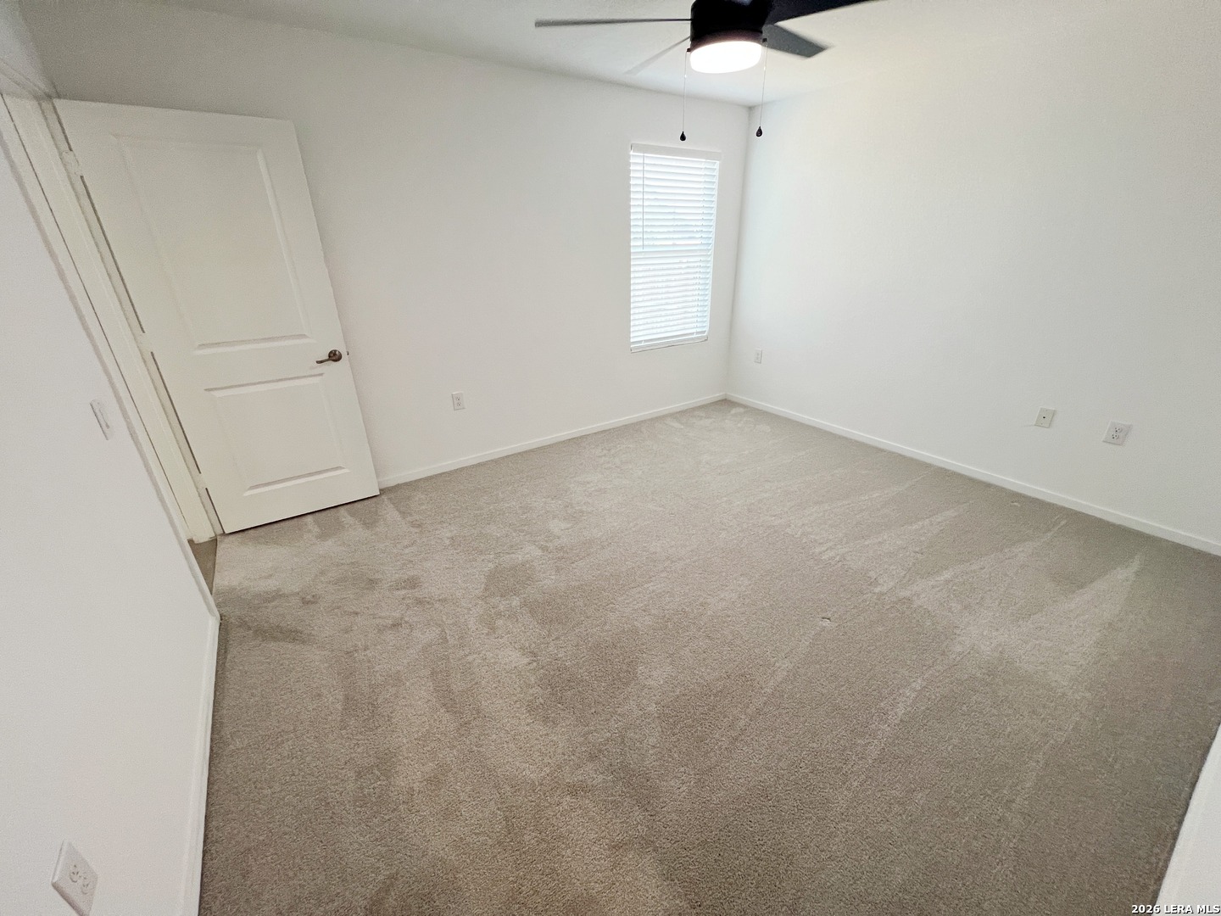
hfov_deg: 106.2
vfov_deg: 89.9
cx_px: 610
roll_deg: +0.8
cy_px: 458
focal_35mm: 13
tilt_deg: -24.9
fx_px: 459
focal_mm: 1.57
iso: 250
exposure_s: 1/122
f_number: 1.8
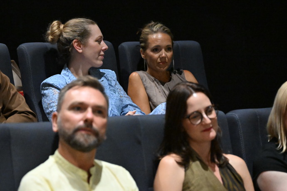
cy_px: 96
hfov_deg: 19.5
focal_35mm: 105
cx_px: 144
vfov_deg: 13.0
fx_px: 837
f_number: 2.8
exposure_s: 1/125
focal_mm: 70
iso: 16000
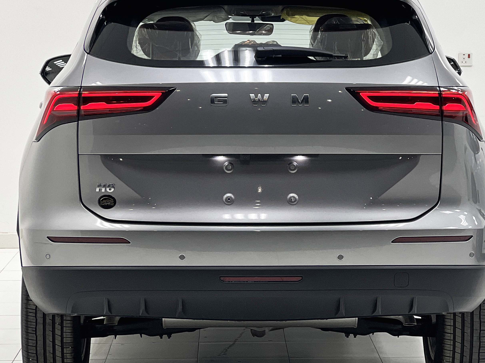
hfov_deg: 15.4
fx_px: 1793
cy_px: 173
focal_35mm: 128
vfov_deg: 11.6
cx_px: 269
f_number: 2.8
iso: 50
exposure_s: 1/120
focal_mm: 9
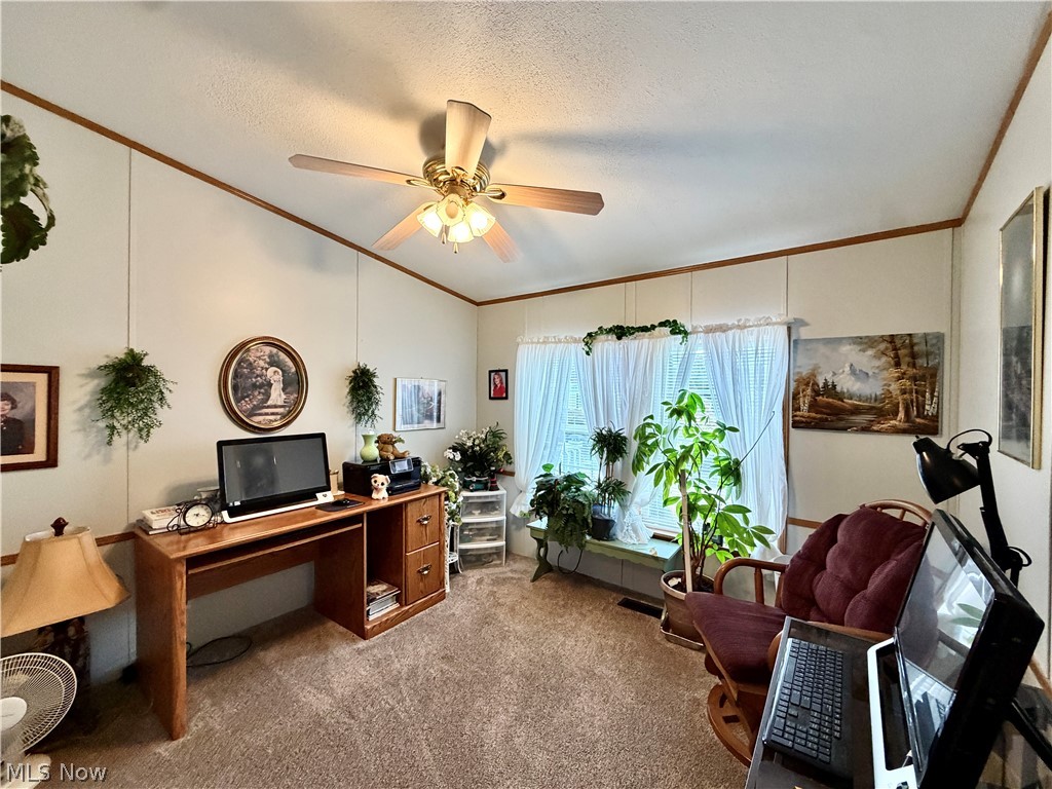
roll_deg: +0.1
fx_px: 425
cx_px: 526
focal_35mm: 14
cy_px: 394
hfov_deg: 102.1
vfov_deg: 85.7
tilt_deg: -0.3
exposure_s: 1/60
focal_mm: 2.22
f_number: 2.2
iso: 320
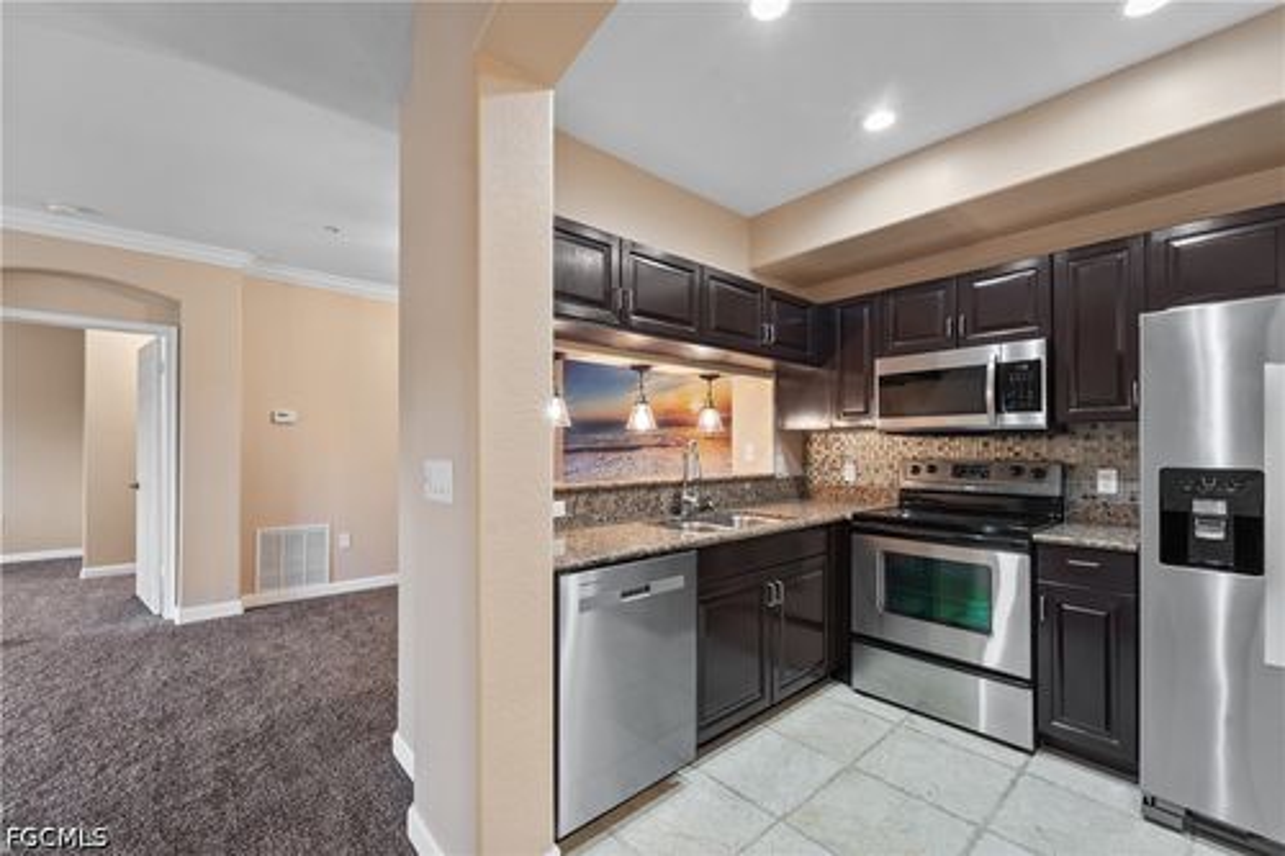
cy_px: 428
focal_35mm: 14
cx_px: 642
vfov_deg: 81.2
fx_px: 500
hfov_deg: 104.3
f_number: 8
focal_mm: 14
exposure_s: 1
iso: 250
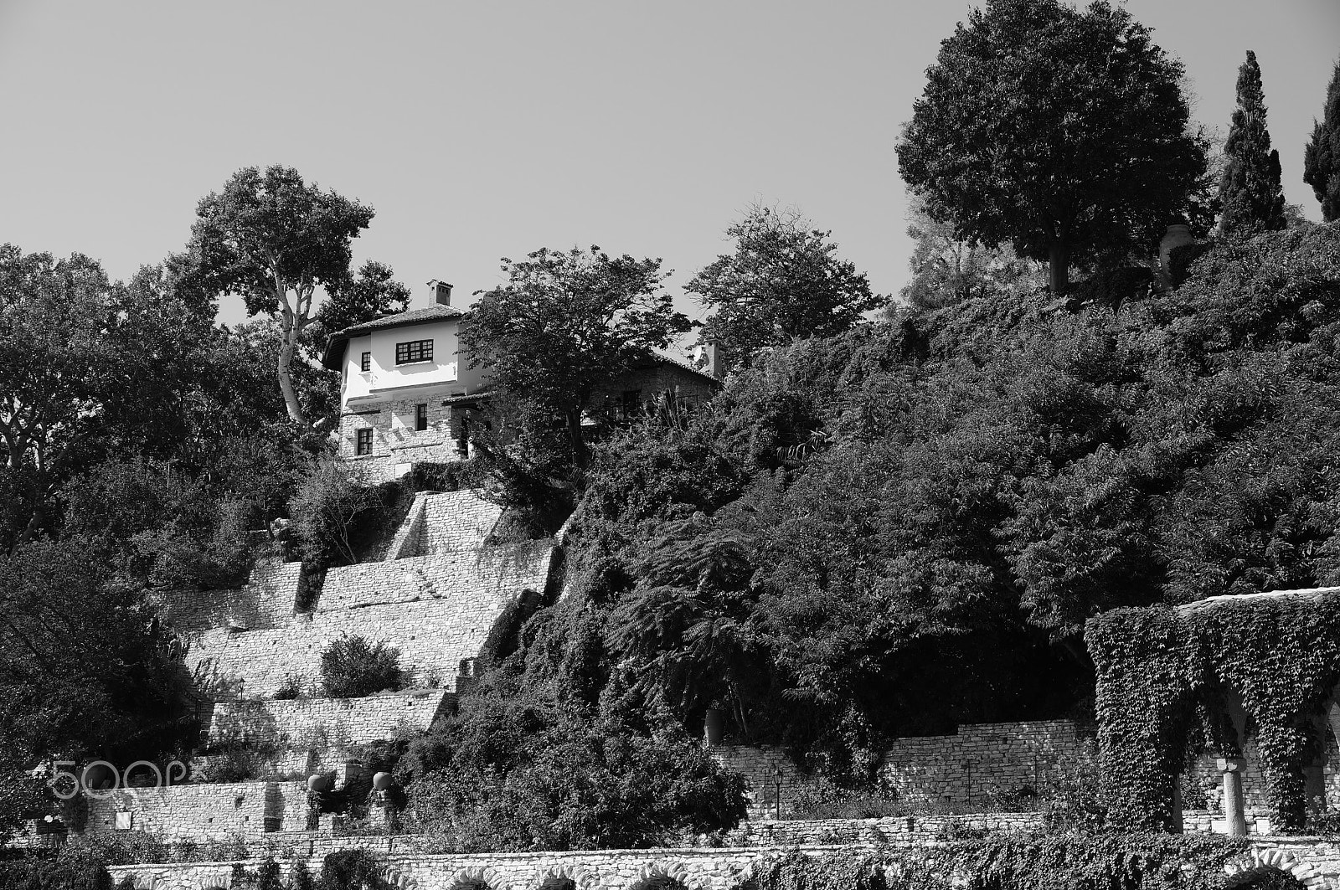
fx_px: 2788
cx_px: 670
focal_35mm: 75
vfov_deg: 18.1
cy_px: 445
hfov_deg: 27.0
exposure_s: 1/250
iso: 100
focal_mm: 50
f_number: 9
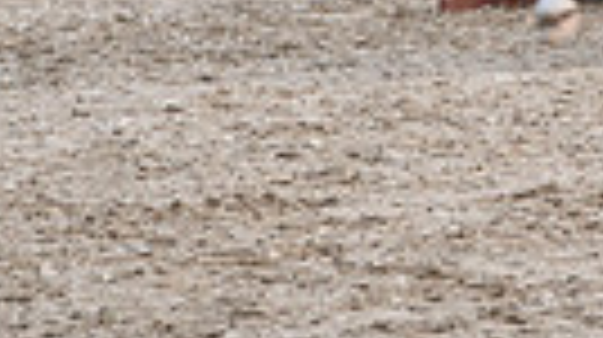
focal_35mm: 851
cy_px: -512
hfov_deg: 2.5
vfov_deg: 1.4
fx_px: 13591
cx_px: 810
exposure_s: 1/200
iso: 125
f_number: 5.6
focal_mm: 187
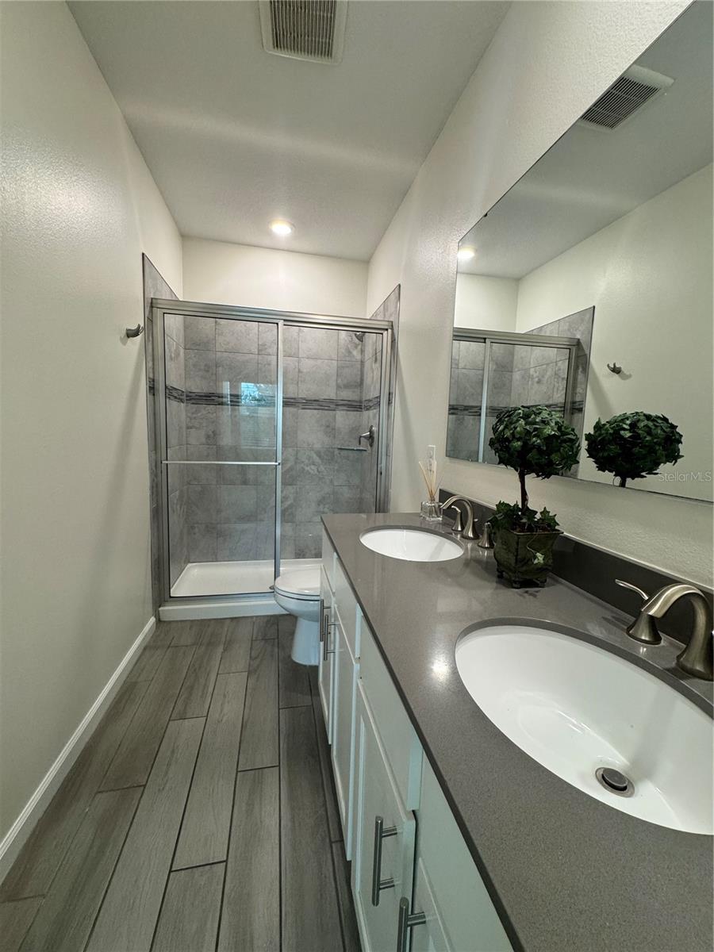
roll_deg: -0.6
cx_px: 357
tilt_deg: -7.1
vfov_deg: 102.1
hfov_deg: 85.7
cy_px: 476
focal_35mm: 14
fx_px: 385
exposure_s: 1/60
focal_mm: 2.22
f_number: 2.2
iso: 250
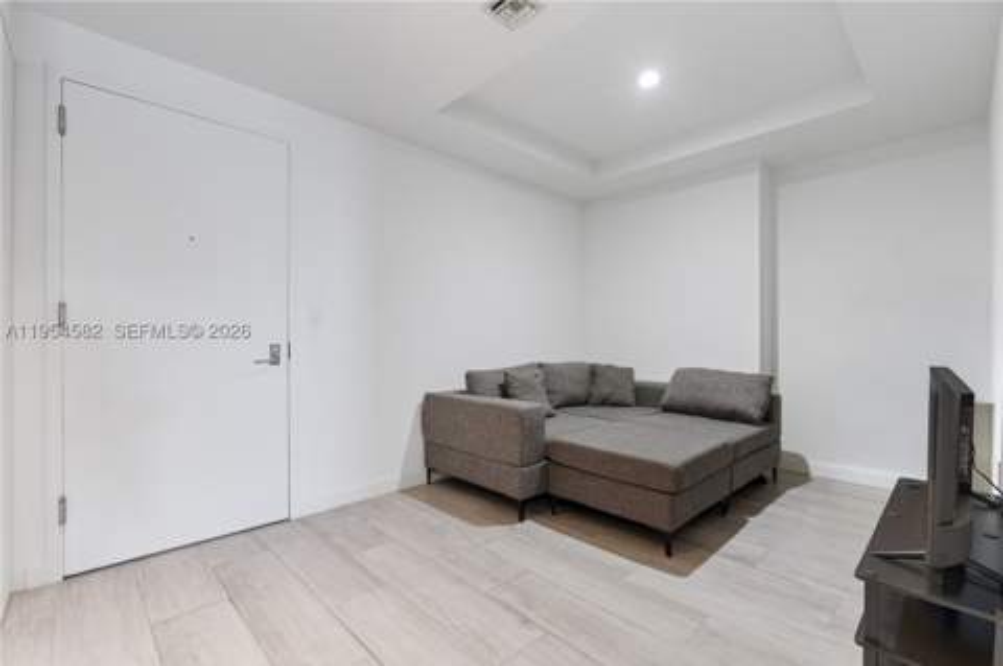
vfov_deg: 73.6
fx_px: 445
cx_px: 502
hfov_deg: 96.8
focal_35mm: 16
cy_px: 333
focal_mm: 16
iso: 800
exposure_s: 1/1.67
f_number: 9
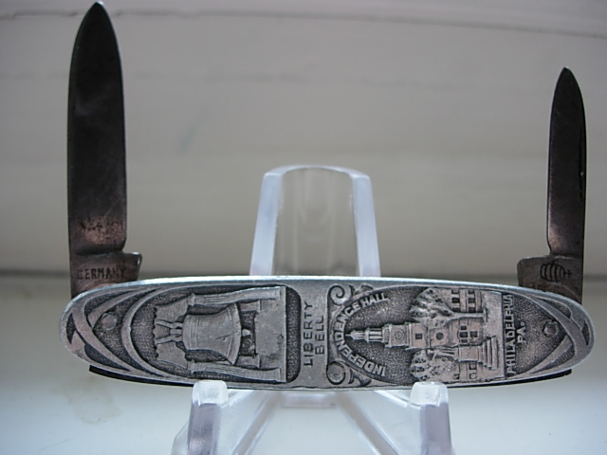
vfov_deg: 37.7
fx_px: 666
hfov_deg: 49.0
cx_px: 304
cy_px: 228
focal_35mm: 38
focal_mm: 7.8
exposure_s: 1/19
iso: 64
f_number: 2.8
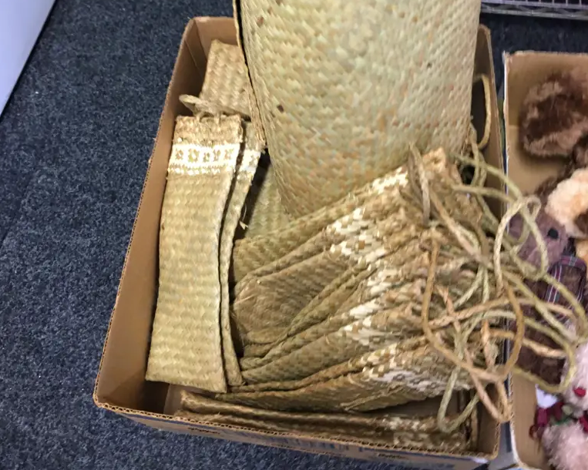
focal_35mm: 38
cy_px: 125
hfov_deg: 47.9
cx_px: 294
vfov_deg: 38.3
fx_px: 661
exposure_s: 1/17
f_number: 2.2
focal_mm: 4.15
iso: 100
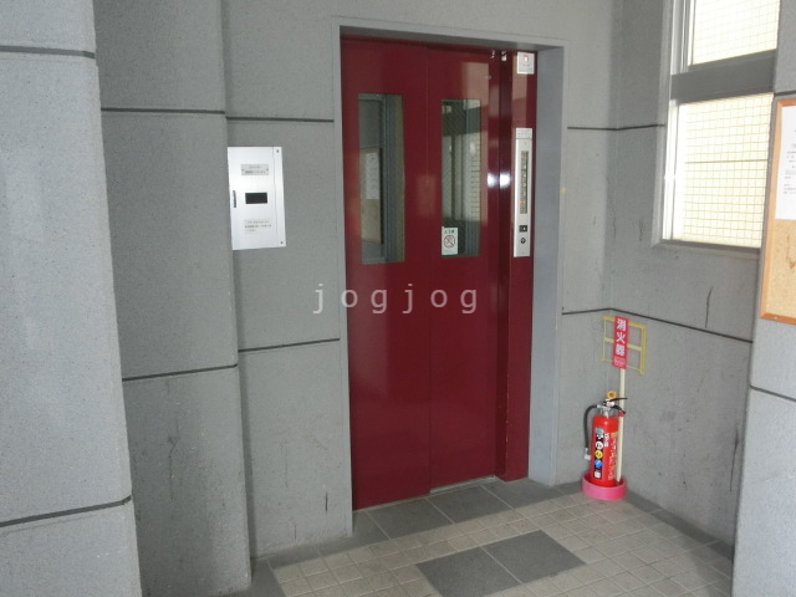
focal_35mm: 30
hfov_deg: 60.0
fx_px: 690
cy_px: 298
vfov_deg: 46.8
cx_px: 398
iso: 400
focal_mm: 5.36
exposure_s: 1/30
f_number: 3.5
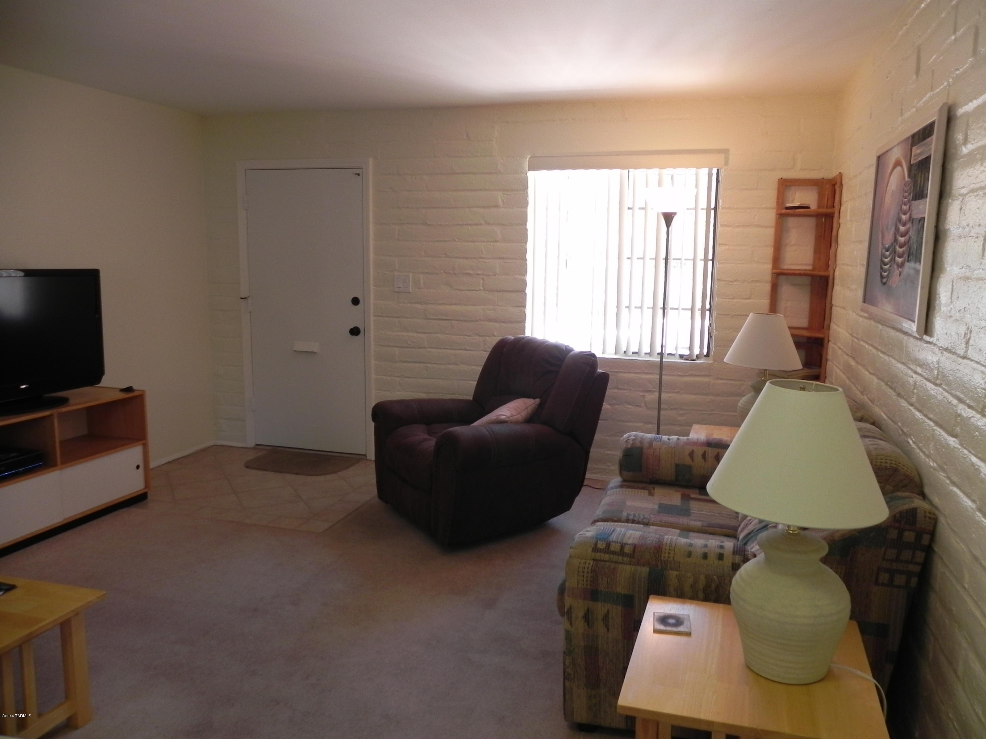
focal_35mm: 26
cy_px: 370
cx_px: 493
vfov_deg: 53.1
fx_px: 741
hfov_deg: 67.3
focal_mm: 4.6
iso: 160
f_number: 2.8
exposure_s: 1/50.1
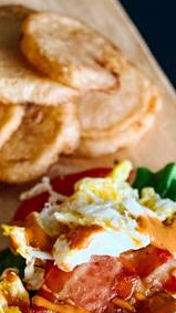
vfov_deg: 9.8
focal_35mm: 217
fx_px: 1802
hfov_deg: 5.6
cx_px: 54
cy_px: 403
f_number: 2.8
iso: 320
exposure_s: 1/40
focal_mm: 9
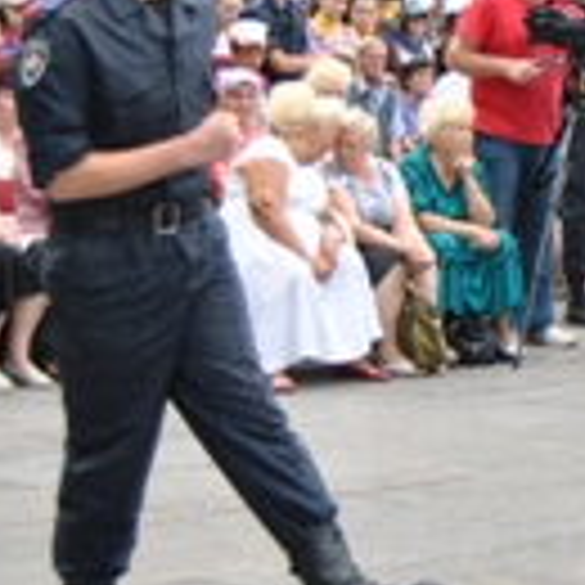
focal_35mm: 153
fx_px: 2925
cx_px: 832
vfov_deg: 11.4
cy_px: 166
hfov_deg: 11.0
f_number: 4
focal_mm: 26
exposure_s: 1/200
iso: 100
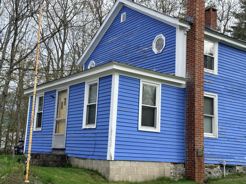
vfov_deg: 30.3
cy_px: 92
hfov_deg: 39.7
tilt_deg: +10.3
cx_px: 123
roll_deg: -2.6
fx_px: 341
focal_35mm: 48
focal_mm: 6.76
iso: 64
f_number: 1.78
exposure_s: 1/2146
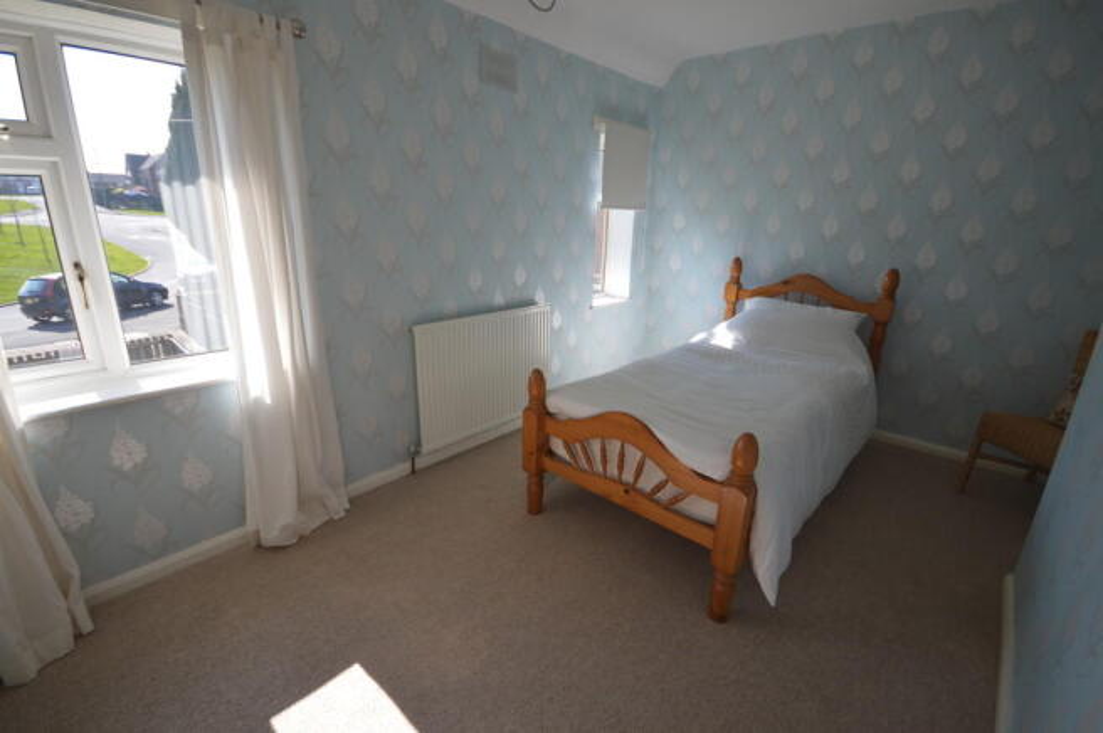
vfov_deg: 77.2
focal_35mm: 15
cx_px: 552
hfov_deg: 100.4
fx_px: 459
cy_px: 366
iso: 100
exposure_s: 1/160
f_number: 4
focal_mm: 10
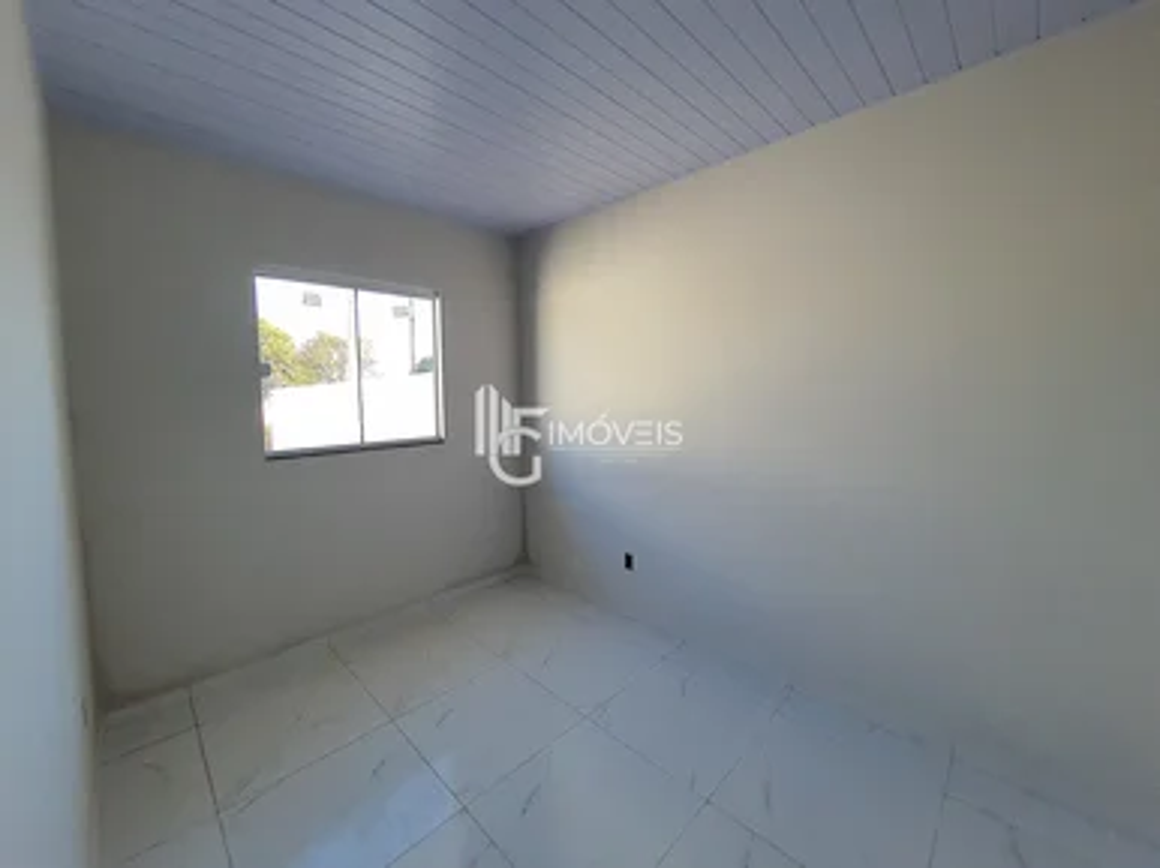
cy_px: 434
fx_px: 435
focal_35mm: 13
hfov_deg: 106.2
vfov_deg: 89.9
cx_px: 580
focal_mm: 1.74
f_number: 2.2
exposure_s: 1/120
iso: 64
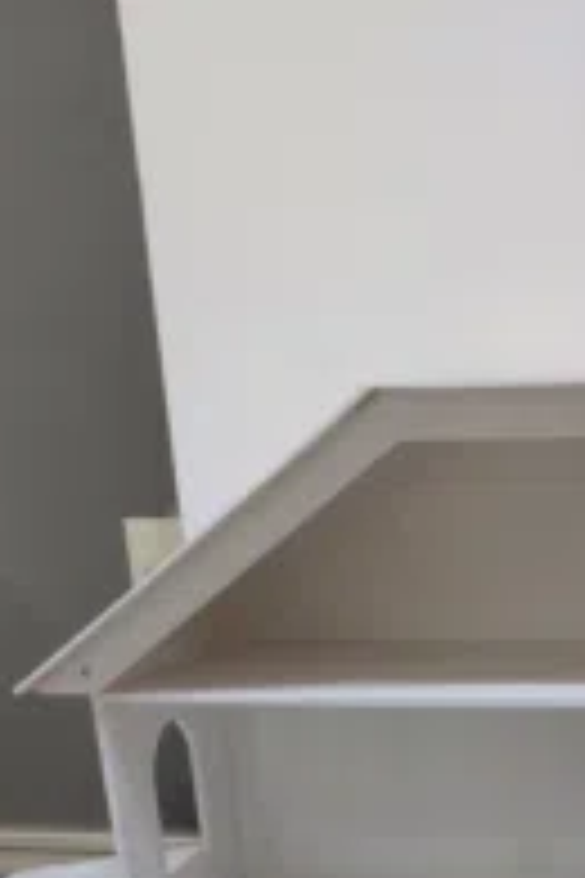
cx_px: 526
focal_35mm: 49
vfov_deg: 36.1
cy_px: 892
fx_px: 1194
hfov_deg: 26.6
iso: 200
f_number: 1.8
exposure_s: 1/100
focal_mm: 5.06
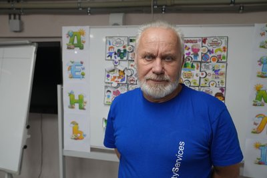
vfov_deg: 42.4
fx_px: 230
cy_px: 89
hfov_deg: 60.3
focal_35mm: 31
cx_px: 134
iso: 800
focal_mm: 31
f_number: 4
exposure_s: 1/160
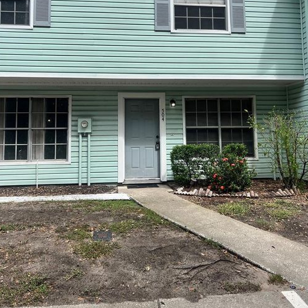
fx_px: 312
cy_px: 111
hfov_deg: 52.5
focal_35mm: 31
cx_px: 154
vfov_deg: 51.8
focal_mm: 5.7
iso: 50
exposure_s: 1/2915
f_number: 1.5
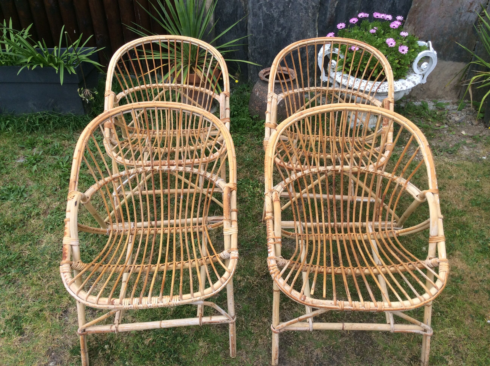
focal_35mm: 32
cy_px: 183
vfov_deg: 44.1
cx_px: 245
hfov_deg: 56.9
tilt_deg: -39.7
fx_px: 452
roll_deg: +1.6
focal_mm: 3.3
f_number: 2.4
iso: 32
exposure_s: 1/240
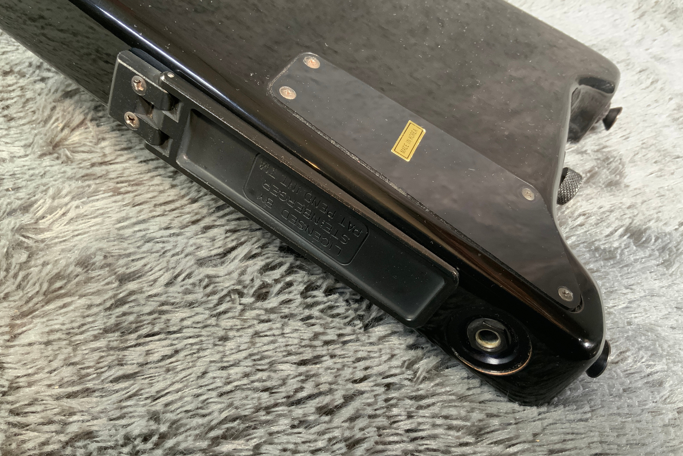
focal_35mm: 31
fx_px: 588
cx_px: 339
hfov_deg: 60.3
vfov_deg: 42.3
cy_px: 250
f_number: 1.8
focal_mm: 3
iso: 250
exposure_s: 1/35
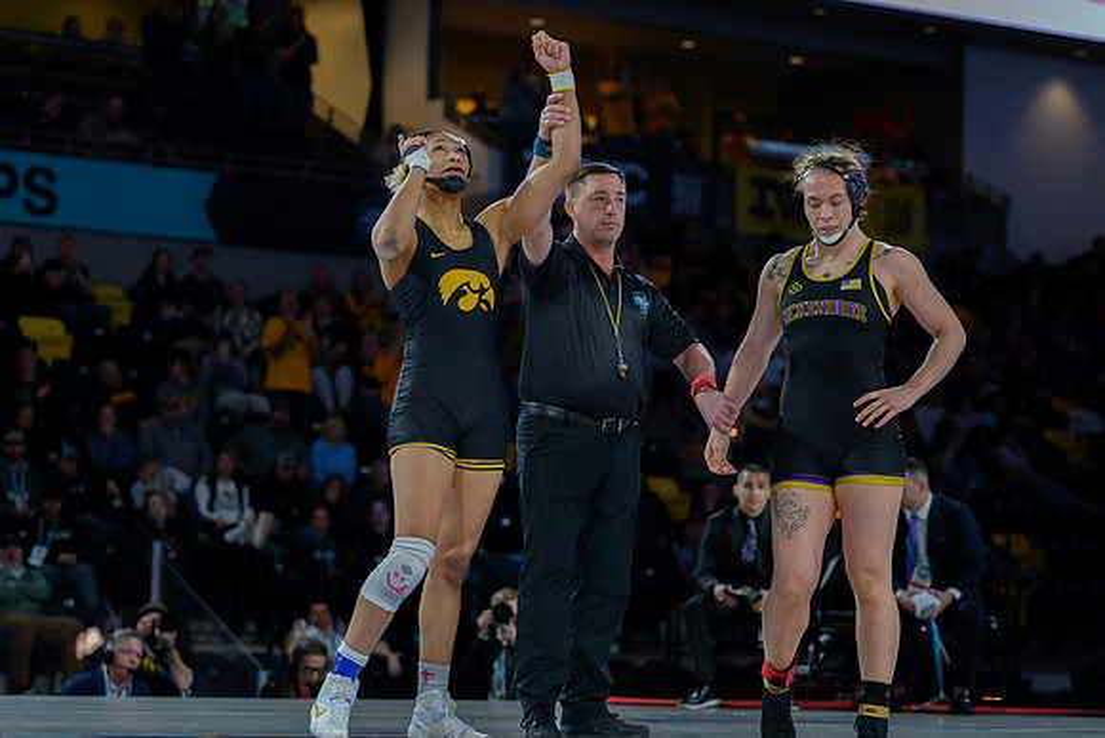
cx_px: 470
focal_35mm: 107
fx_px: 3277
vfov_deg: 12.8
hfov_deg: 19.1
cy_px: 299
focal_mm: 89
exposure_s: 1/800
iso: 3600
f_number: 2.8
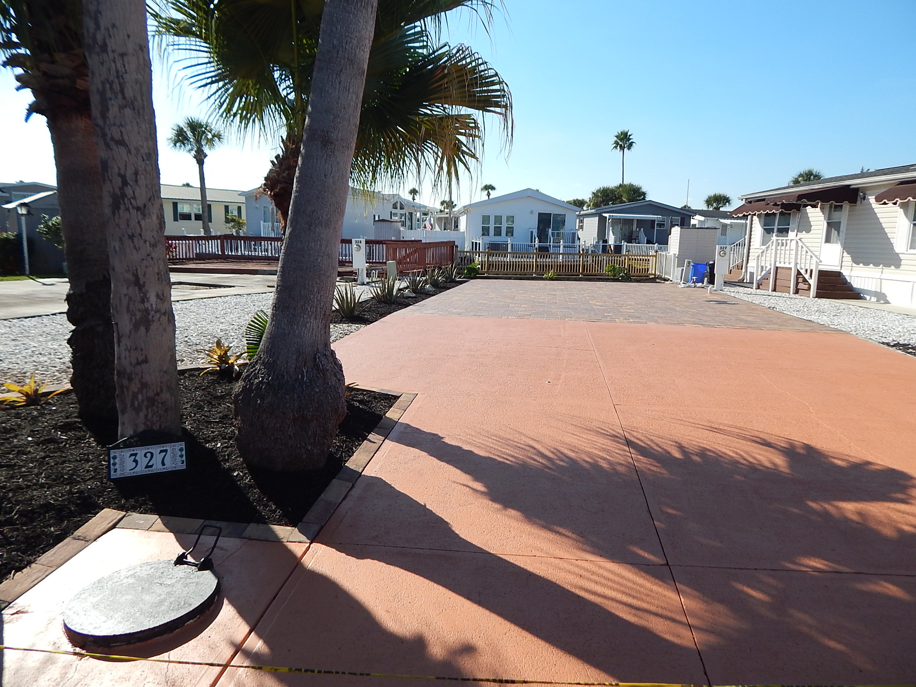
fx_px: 609
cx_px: 458
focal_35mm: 23
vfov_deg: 58.9
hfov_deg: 73.9
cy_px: 344
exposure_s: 1/500
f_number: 6
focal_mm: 4
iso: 125
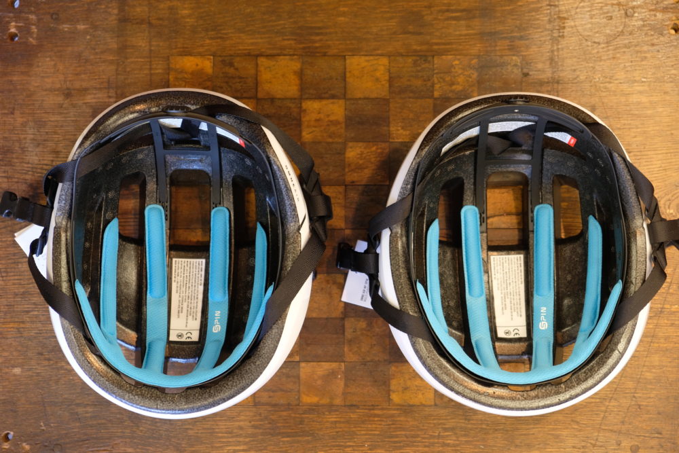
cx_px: 340
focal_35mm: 83
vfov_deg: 16.5
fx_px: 1566
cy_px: 226
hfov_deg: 24.5
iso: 800
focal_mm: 55
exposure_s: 1/15
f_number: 4
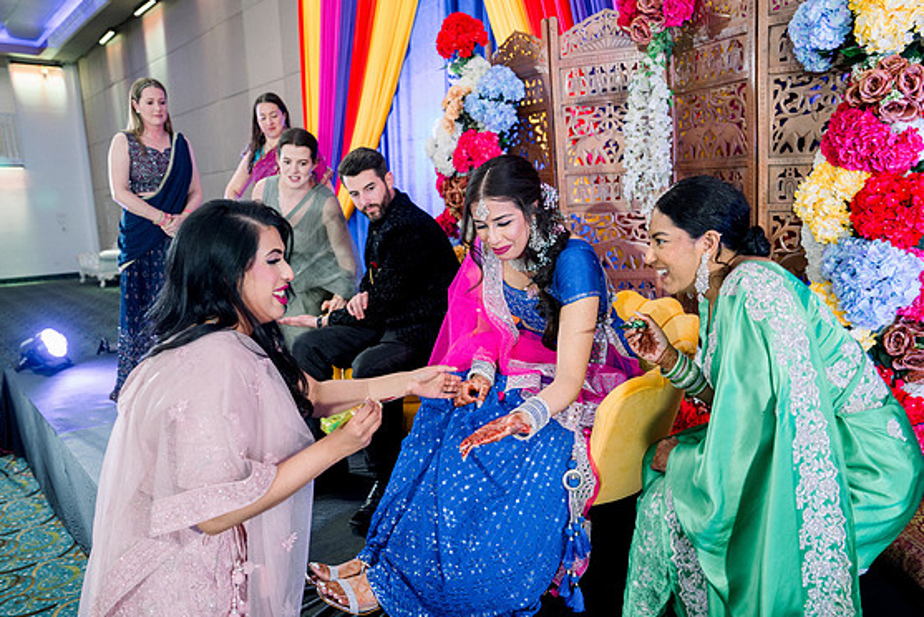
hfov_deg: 71.5
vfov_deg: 51.3
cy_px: 316
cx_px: 471
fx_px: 642
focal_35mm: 25
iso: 1250
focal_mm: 24
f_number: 2.8
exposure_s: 1/125
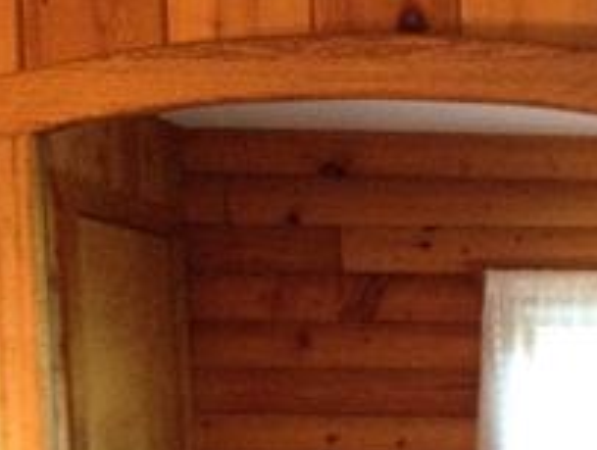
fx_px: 1849
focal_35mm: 107
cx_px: 735
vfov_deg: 13.4
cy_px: 587
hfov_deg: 17.4
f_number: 2.4
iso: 640
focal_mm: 4.28
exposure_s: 1/15
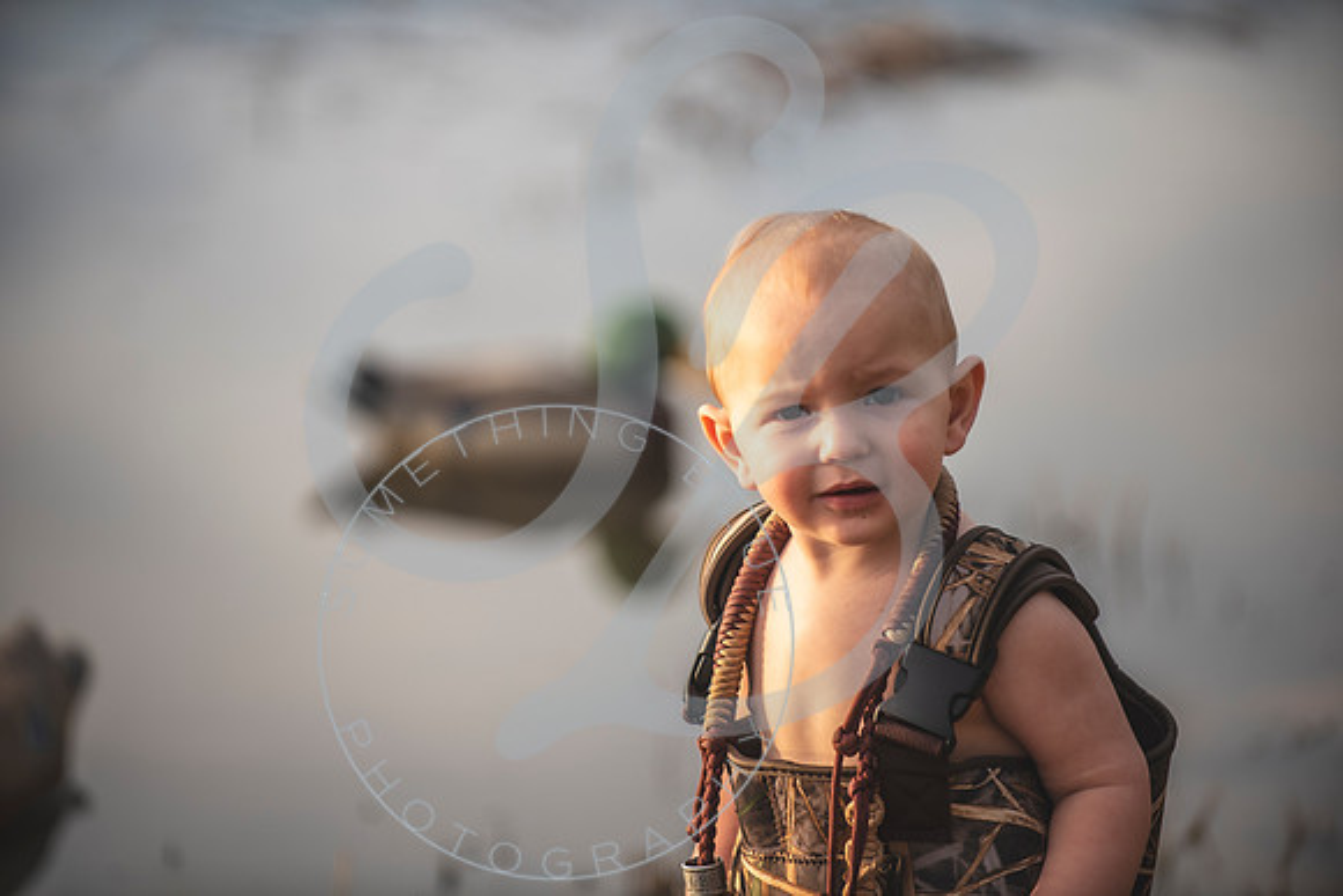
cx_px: 672
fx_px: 7463
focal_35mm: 200
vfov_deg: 6.9
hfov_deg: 10.3
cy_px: 448
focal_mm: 200
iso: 100
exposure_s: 1/400
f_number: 2.8
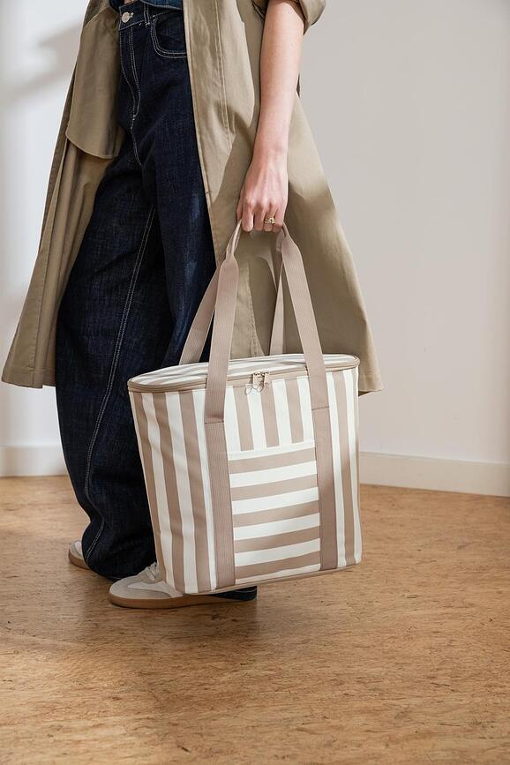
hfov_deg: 19.5
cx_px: 255
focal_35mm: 70
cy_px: 382
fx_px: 1487
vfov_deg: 28.8
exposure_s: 1/250
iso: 1000
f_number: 5.6
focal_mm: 70
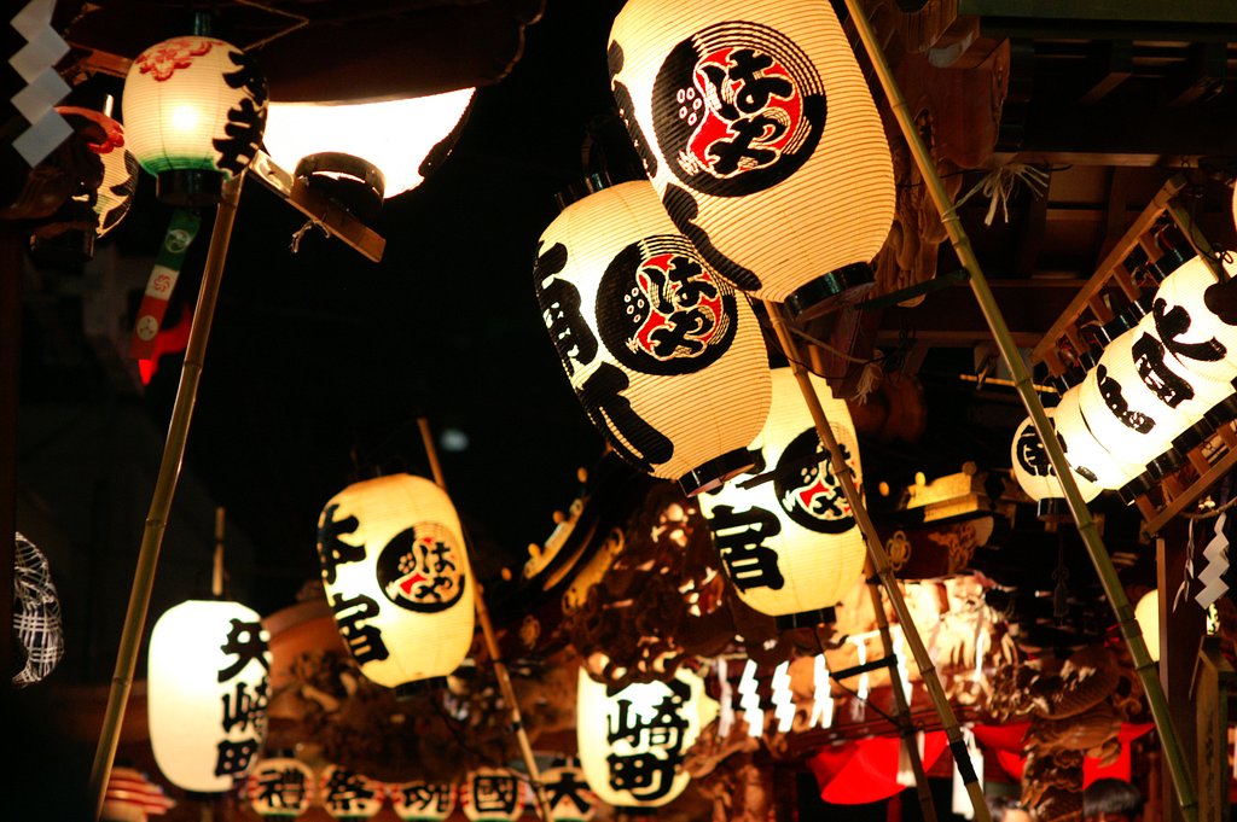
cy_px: 411
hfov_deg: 16.1
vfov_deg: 10.7
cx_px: 618
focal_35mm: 128
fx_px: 4377
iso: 800
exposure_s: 1/90
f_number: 2.8
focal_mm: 85
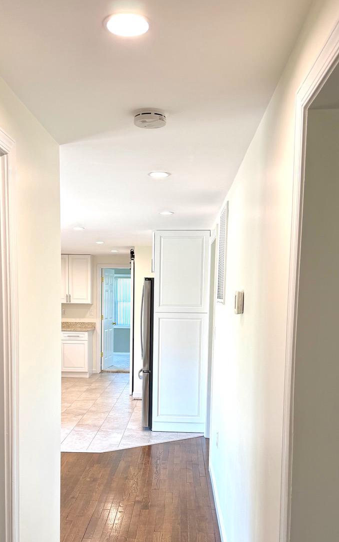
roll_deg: -0.8
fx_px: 532
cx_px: 148
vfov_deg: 53.2
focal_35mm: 36
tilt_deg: -5.6
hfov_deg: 35.3
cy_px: 350
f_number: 1.78
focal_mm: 6.76
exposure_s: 1/120
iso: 125
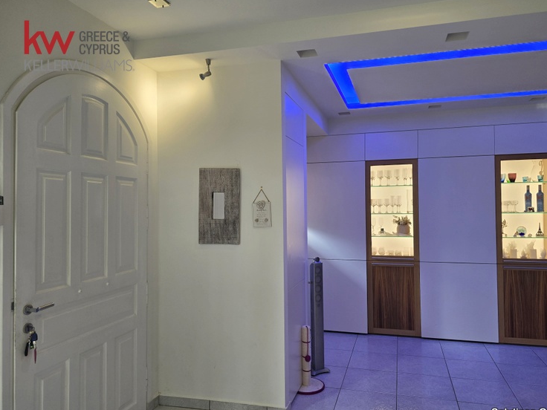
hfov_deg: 69.4
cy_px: 208
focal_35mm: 25
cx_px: 286
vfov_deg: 54.9
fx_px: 395
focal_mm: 6.3
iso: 64
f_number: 1.7
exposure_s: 1/100
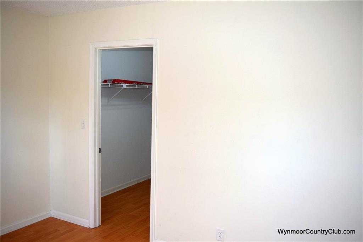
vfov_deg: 40.0
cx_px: 182
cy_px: 121
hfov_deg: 57.2
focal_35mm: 33
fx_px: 333
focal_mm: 22
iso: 400
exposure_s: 1/125
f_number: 4
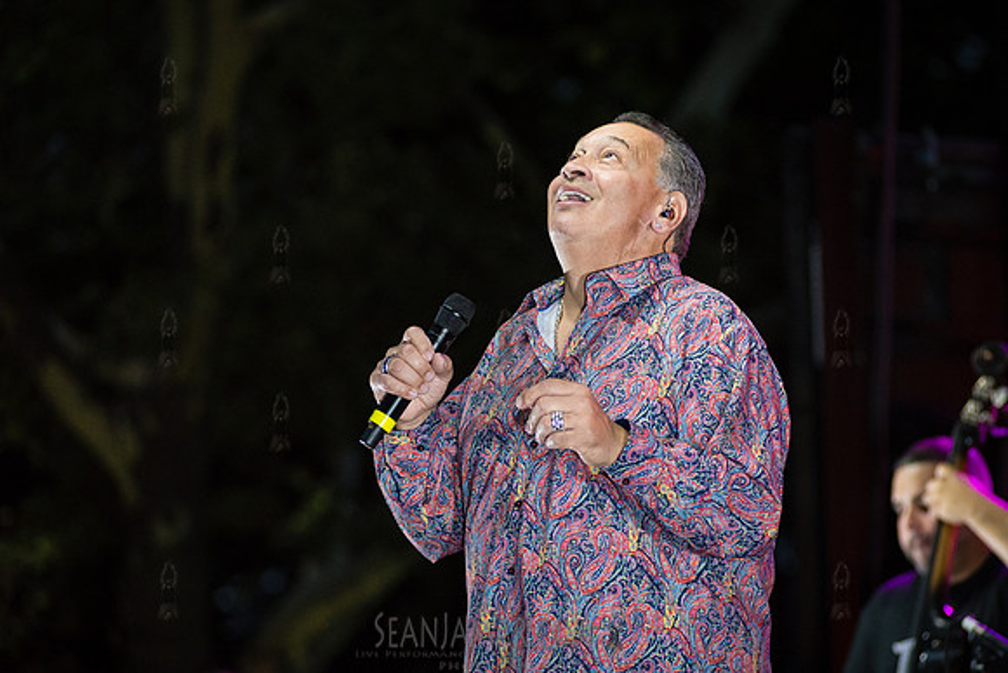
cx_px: 564
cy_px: 360
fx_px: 4234
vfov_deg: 9.1
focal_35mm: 151
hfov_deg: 13.6
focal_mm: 135
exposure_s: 1/320
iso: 3200
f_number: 3.5
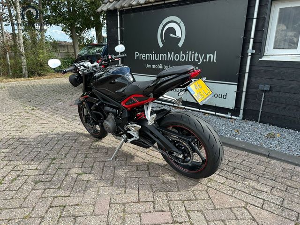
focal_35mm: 24
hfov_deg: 71.6
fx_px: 208
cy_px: 112
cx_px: 150
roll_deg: -1.3
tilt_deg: -16.2
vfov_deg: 56.8
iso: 80
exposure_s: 1/935
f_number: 1.78
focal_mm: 6.86
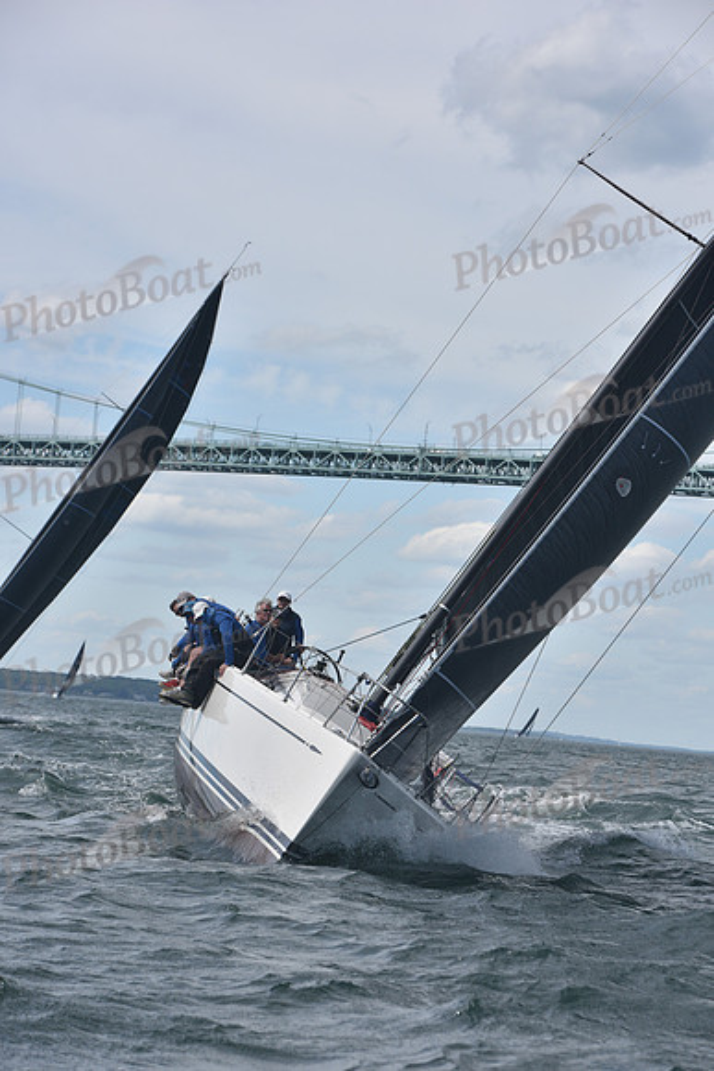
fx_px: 3270
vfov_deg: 18.6
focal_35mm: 110
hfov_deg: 12.5
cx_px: 357
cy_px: 536
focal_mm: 110
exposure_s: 1/800
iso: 320
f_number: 7.1
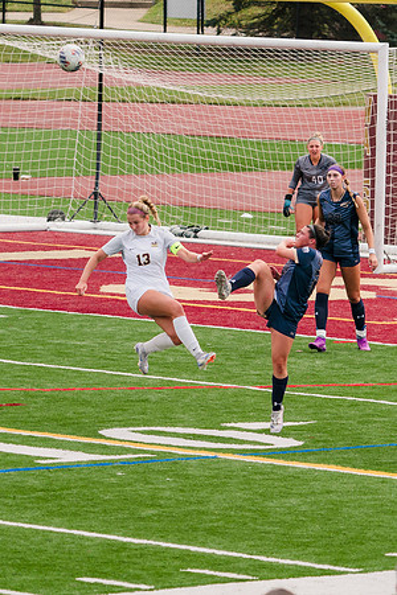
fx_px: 5928
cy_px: 355
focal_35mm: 358
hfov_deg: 3.8
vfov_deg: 5.8
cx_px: 237
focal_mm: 200
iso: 500
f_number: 5.6
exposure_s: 1/1600
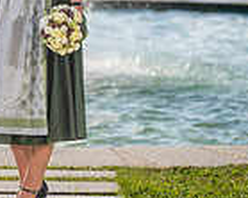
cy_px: -32
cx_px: -21
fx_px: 3880
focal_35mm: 529
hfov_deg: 3.7
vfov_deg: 2.9
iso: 100
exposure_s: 1/2000
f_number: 2.8
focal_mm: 135
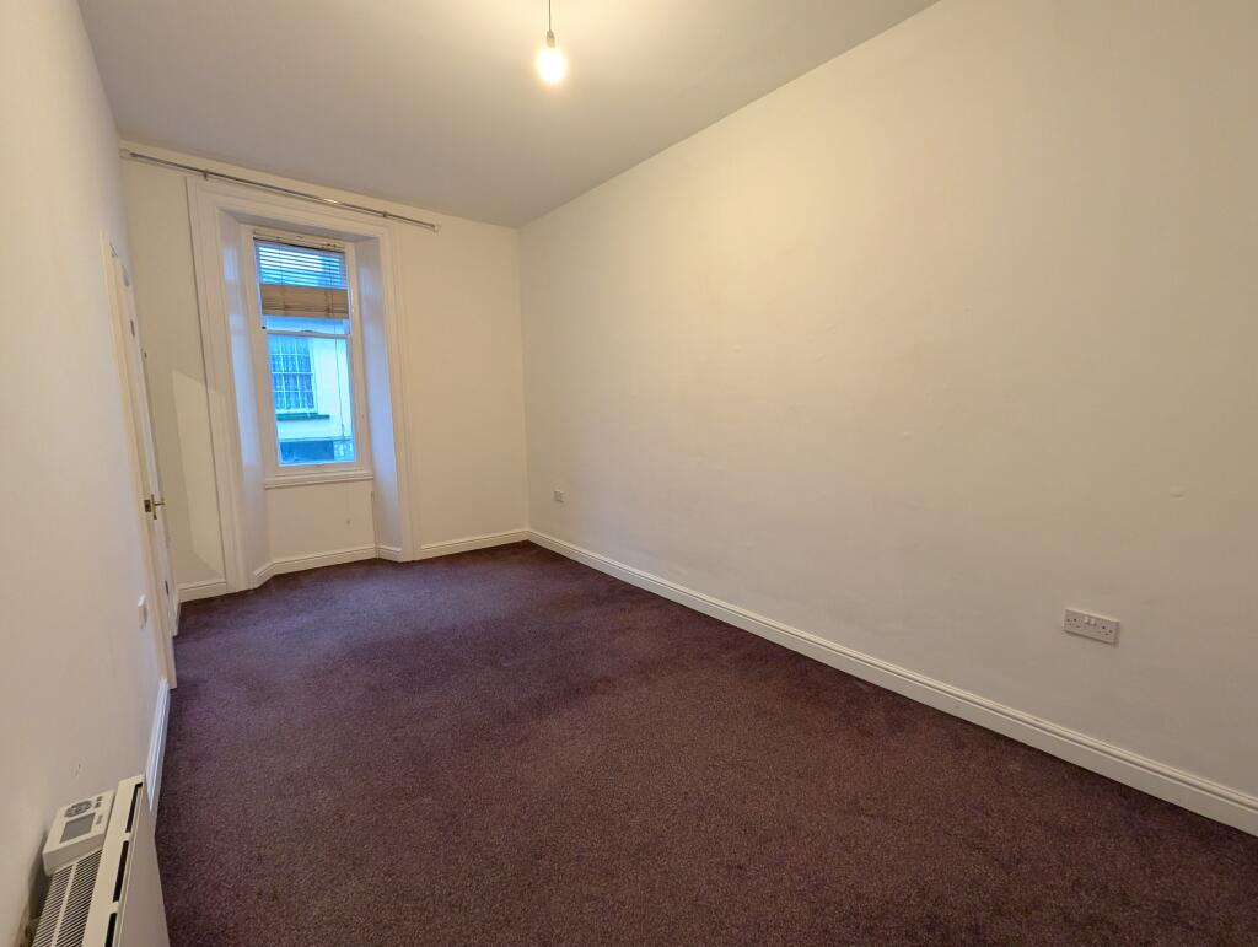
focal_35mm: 13
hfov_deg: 106.1
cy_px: 474
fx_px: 473
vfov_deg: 90.1
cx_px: 629
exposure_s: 1/25
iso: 221
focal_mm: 1.95
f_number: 2.2
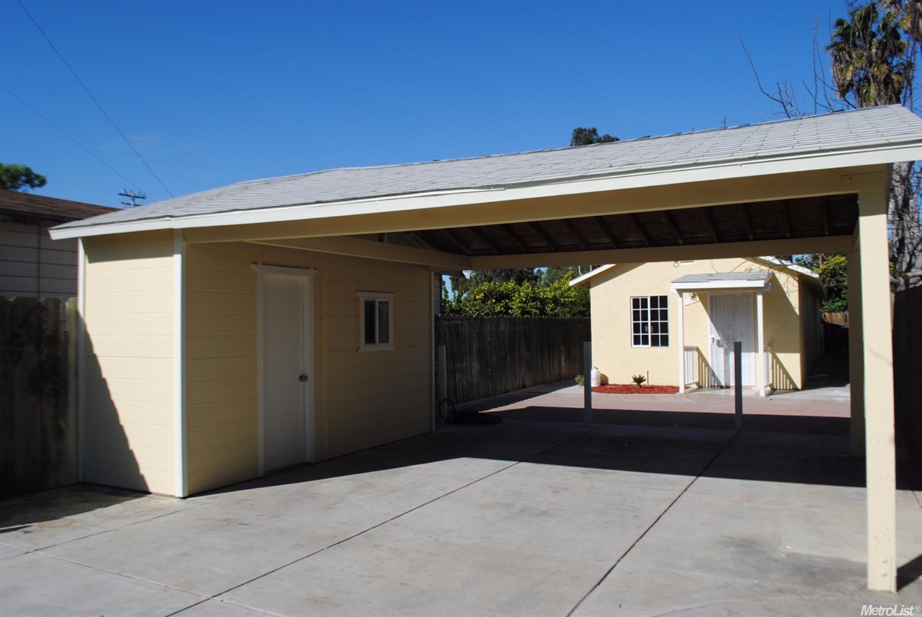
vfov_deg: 48.0
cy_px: 308
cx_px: 461
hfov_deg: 67.3
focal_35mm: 27
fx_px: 692
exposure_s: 1/320
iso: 100
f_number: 9
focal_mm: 18
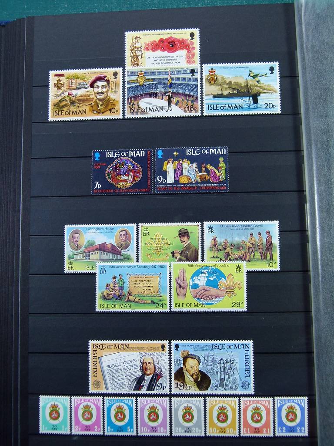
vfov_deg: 51.4
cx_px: 167
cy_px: 223
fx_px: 463
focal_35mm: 36
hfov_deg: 39.7
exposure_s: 1/80
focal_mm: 6.5
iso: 100
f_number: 3.1
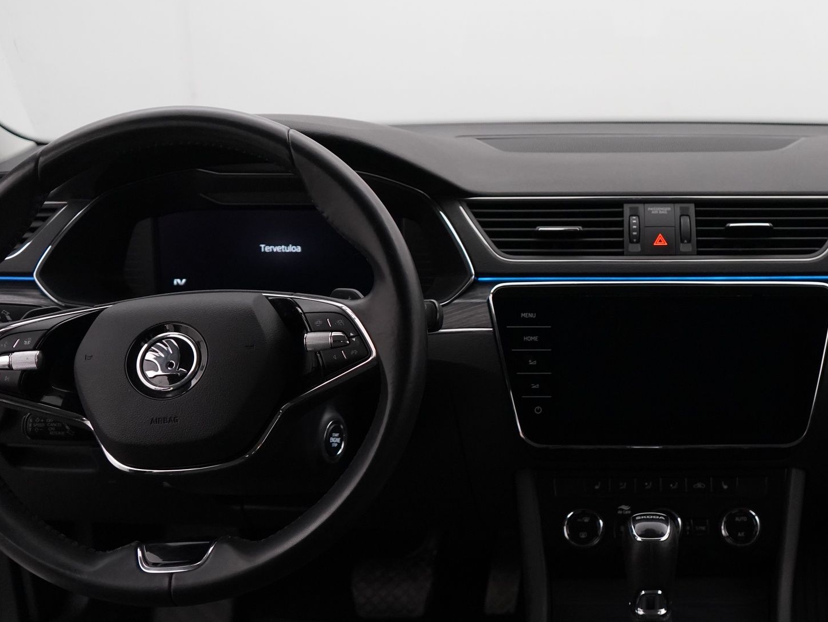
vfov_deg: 29.1
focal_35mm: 50
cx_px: 634
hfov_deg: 37.1
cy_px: 283
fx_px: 1196
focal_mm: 30
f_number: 4
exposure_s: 1/160
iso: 4000
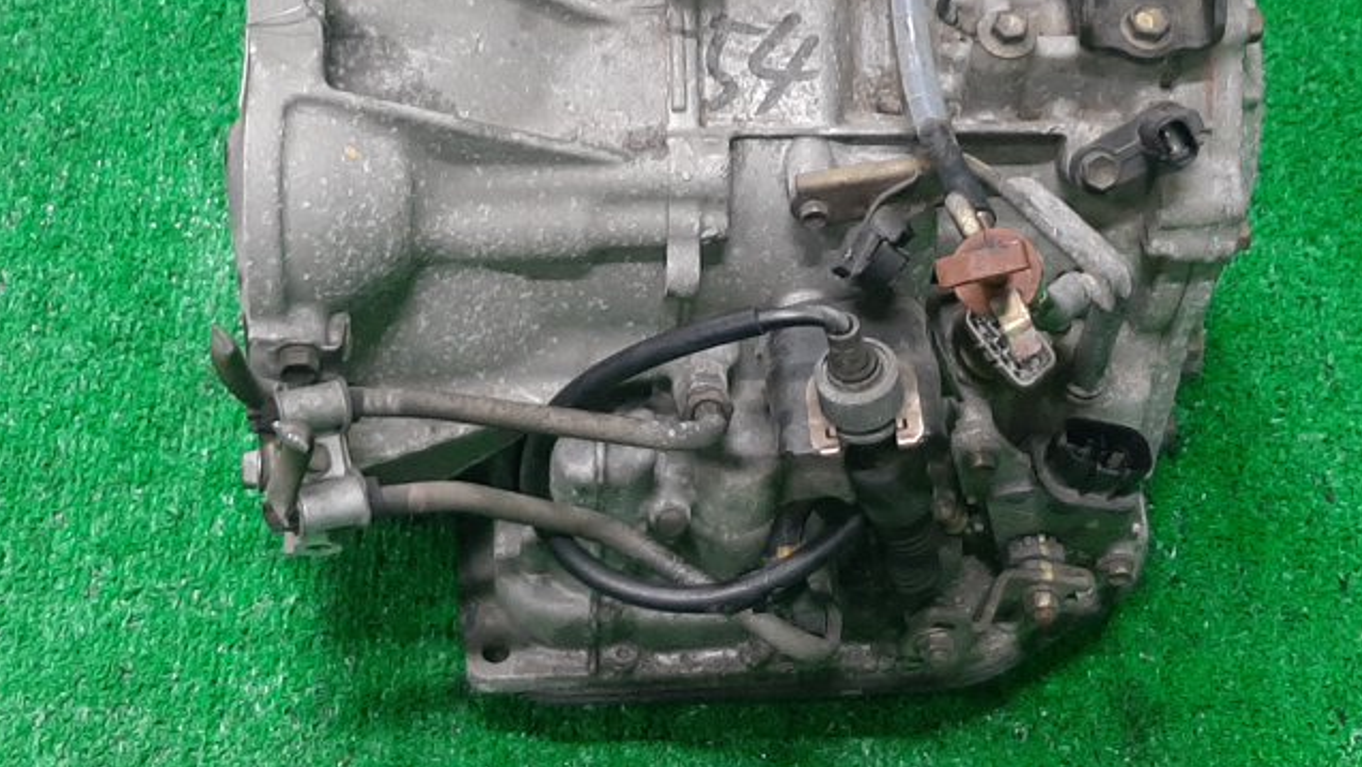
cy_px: 186
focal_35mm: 64
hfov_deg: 32.8
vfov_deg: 18.7
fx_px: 2312
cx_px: 622
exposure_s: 1/50
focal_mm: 3.93
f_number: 1.7
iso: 161
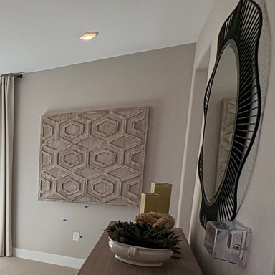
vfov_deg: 48.1
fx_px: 297
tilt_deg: -7.9
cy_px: 201
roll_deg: +0.5
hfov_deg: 35.4
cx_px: -76
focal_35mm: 33
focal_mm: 2.22
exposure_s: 1/505
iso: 64
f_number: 2.2
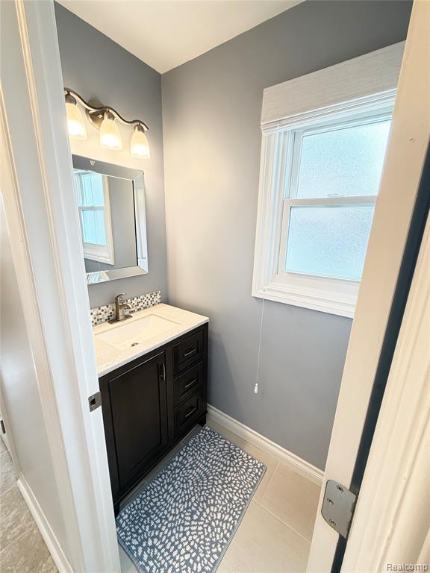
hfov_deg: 85.7
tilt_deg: -14.6
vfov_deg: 102.1
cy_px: 286
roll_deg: -1.9
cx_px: 215
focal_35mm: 14
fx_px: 232
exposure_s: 1/120
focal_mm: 2.22
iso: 250
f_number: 2.2
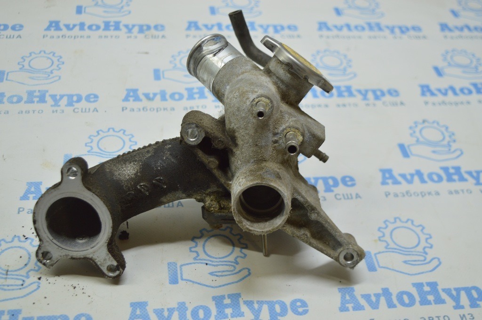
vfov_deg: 26.4
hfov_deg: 38.9
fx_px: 682
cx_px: 241
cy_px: 160
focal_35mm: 51
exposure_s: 1/60
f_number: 4.5
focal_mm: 34
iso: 400
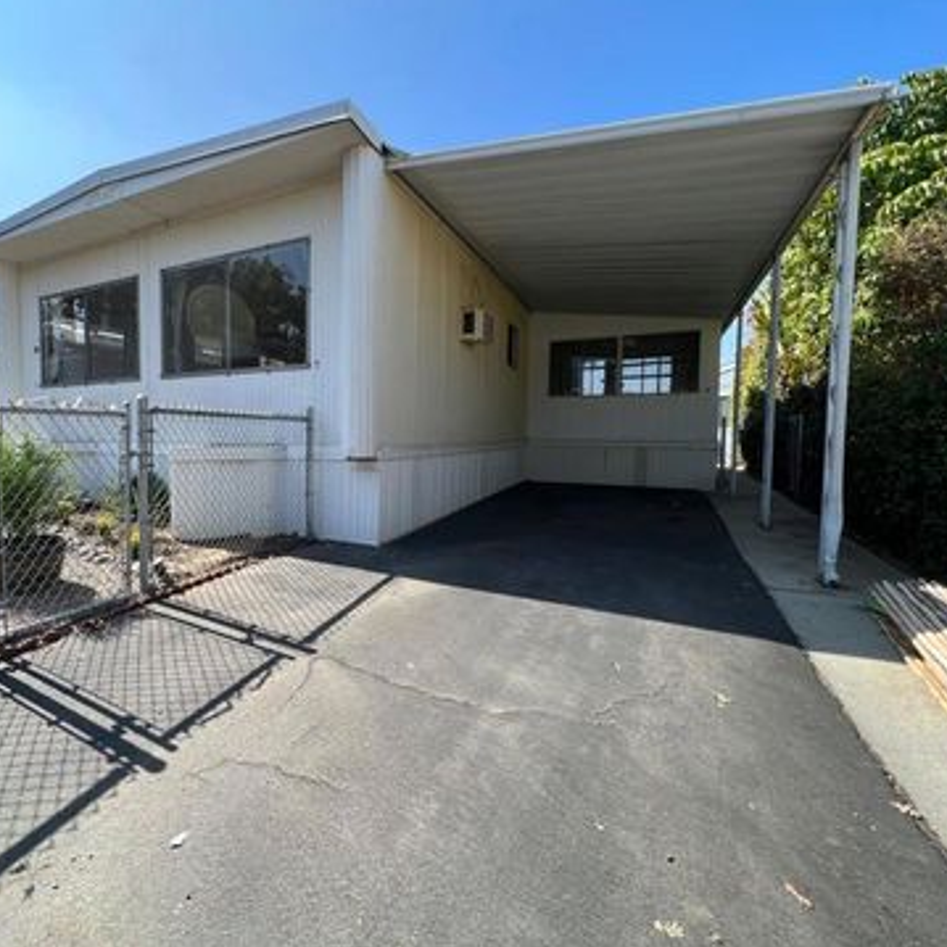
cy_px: 460
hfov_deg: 85.1
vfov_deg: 87.4
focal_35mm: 16
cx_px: 335
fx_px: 495
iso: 32
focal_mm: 1.57
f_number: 1.8
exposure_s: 1/573
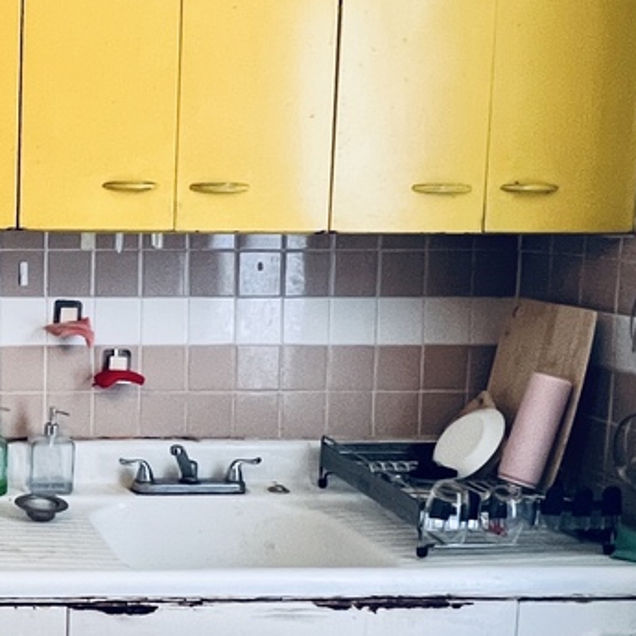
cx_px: -136
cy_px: 293
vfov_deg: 35.3
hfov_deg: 30.0
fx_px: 998
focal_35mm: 48
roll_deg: +0.4
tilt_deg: -5.6
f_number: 1.8
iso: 400
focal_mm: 1.57
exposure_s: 1/60
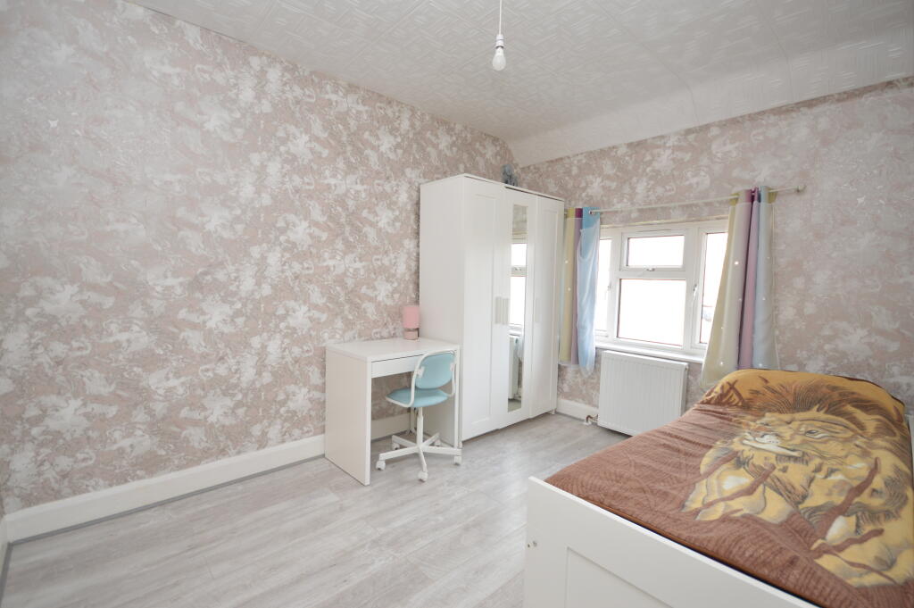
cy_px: 304
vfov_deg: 77.2
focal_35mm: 15
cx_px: 457
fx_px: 381
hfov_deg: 100.4
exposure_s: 1/80
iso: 400
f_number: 4.5
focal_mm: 10
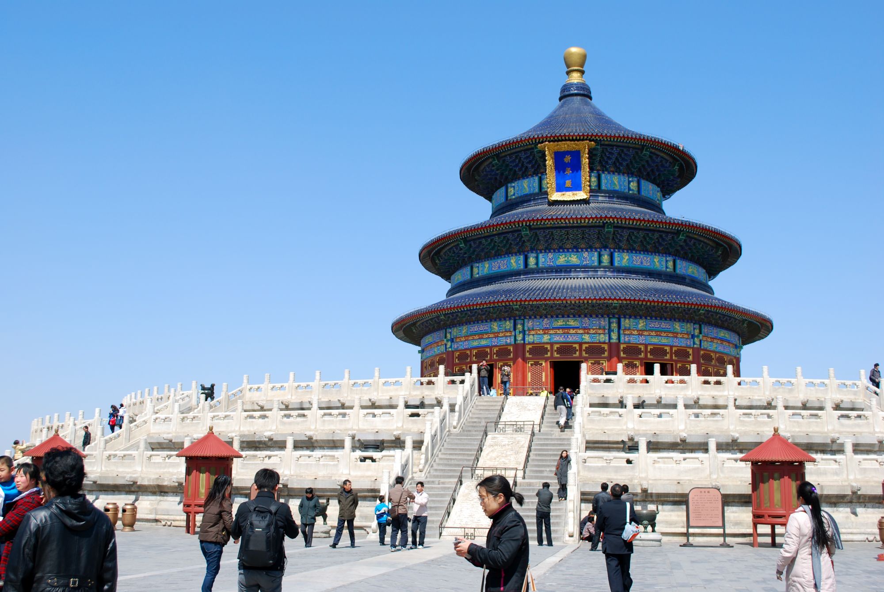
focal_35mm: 39
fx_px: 959
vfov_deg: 34.3
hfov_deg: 49.5
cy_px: 296
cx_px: 442
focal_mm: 26
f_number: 7.1
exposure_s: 1/200
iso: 100
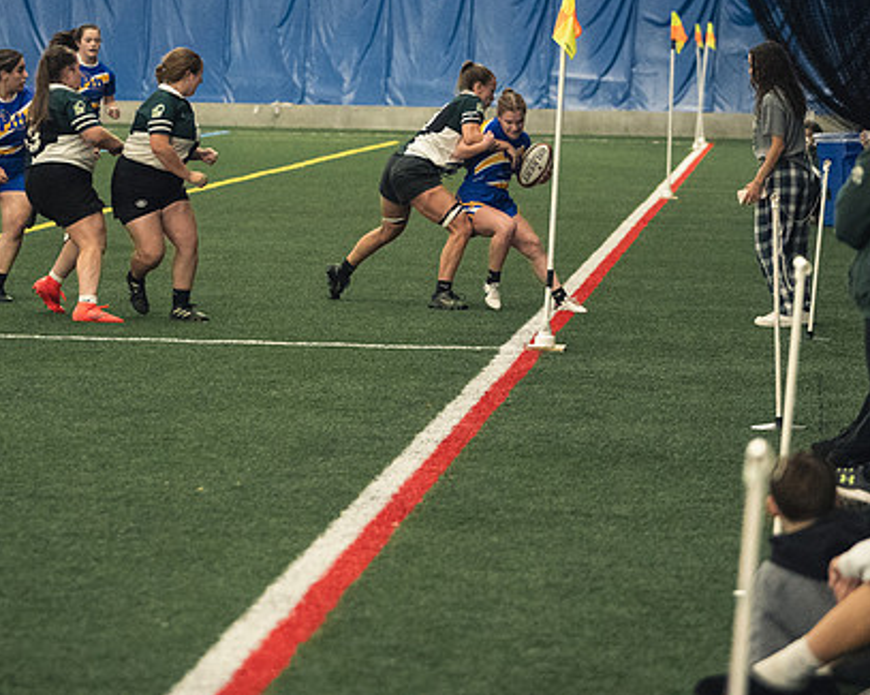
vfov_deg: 8.1
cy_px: 284
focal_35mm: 190
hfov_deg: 10.2
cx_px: 447
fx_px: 4889
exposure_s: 1/500
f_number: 2.8
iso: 8000
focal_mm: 95
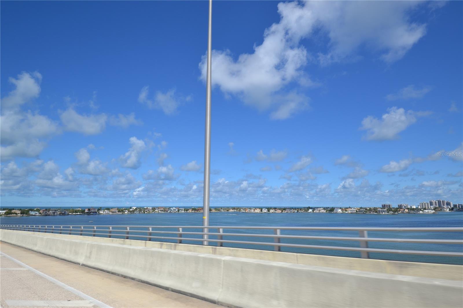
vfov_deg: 59.5
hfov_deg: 81.2
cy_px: 154
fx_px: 270
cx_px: 232
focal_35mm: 21
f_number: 9
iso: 100
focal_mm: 14
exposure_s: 1/320
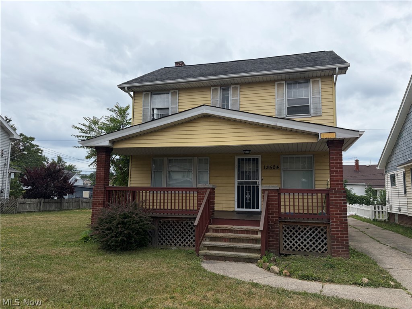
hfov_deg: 67.3
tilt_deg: +7.0
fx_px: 309
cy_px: 154
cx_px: 206
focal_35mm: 26
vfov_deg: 53.1
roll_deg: +0.0
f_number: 1.6
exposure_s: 1/3831
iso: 64
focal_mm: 5.96
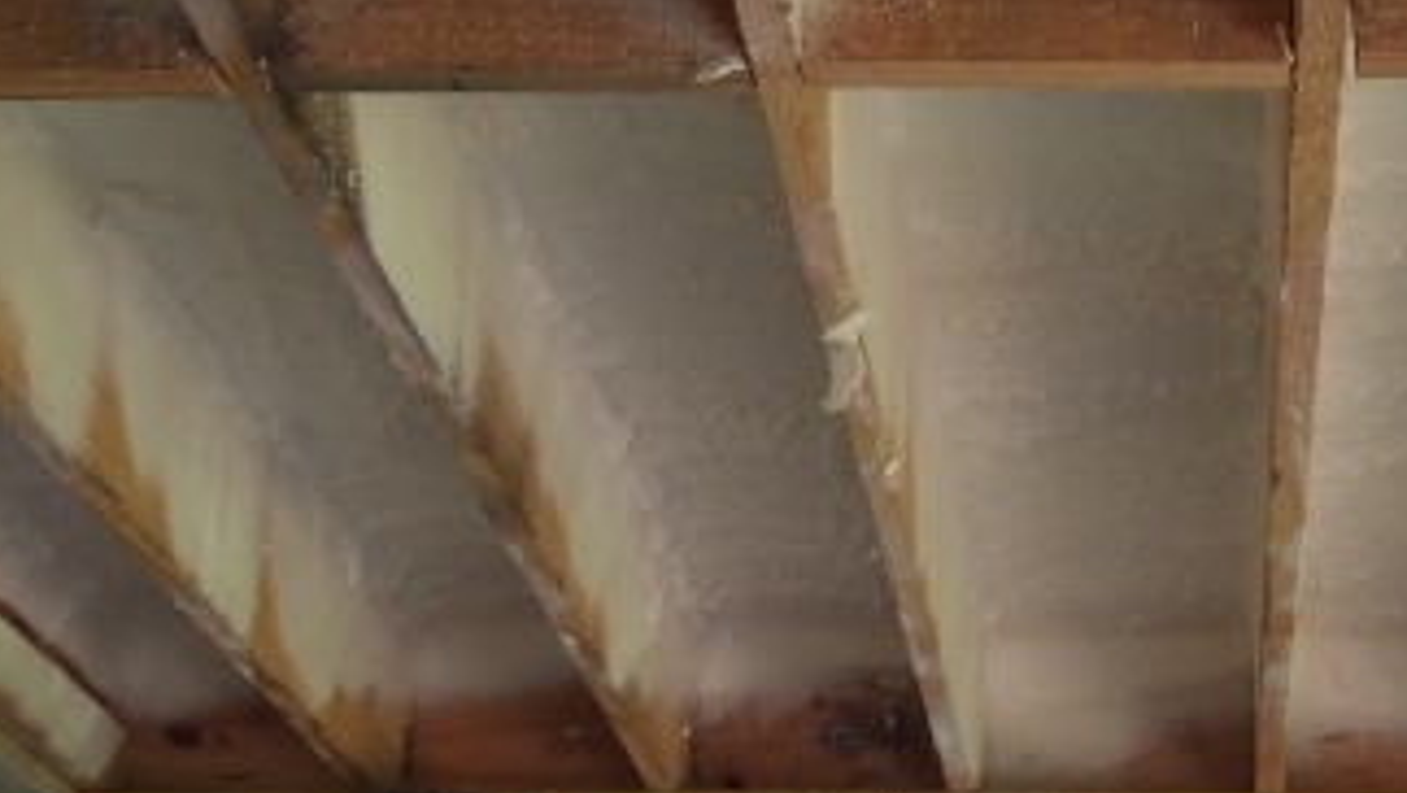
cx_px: 993
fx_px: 2314
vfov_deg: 19.4
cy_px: 305
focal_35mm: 62
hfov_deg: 33.4
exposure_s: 1/281
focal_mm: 3.54
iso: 100
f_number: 2
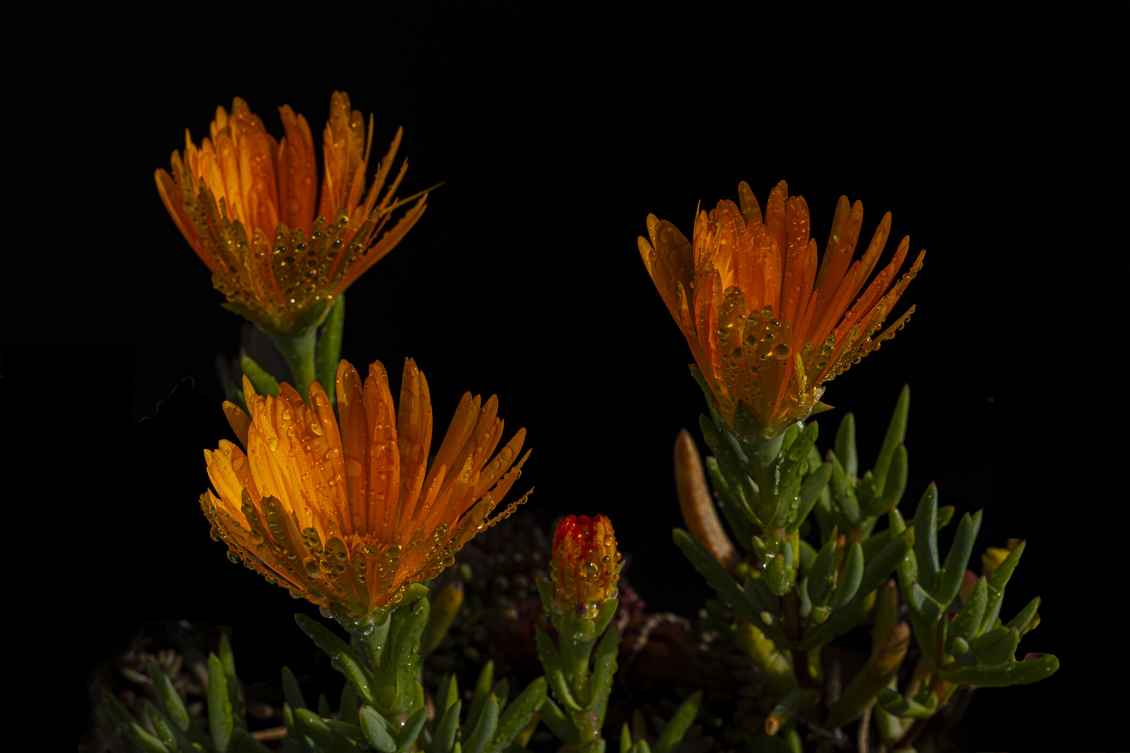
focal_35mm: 83
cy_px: 376
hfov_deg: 24.5
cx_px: 565
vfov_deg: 16.5
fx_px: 2605
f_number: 13
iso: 160
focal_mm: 55
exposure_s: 1/105
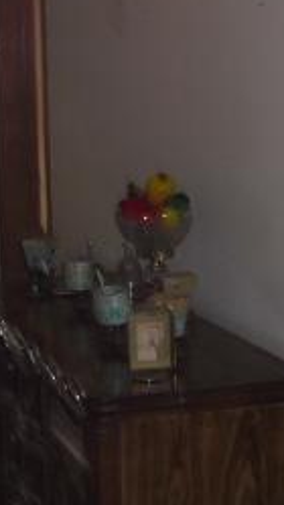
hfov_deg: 12.0
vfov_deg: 21.1
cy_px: 298
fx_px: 1353
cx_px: 122
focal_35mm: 101
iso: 100
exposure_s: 1/60
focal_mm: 6.3
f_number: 3.1
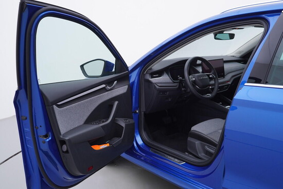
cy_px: 94
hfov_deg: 53.1
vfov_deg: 36.9
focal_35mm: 36
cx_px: 142
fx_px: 283
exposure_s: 1/60
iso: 125
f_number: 3.5
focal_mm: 24
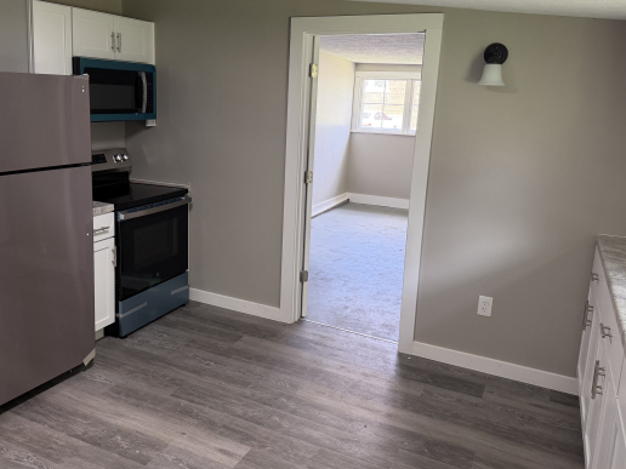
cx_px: 260
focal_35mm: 31
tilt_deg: -9.7
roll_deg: -2.4
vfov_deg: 45.3
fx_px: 561
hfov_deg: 58.0
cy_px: 201
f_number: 1.78
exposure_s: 1/120
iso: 250
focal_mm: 6.76
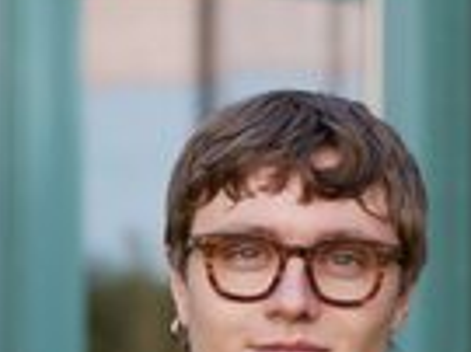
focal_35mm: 249
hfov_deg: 7.9
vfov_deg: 6.0
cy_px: 301
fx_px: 3385
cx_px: 363
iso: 200
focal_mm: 43
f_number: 2.2
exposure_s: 1/800
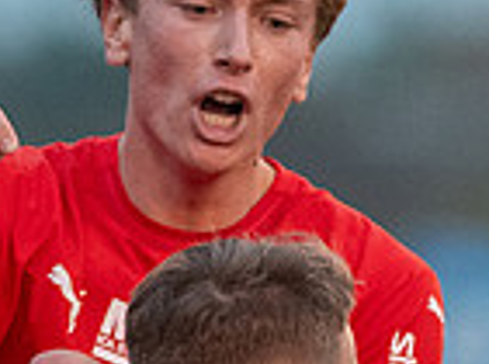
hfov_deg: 0.8
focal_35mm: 2381
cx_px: 309
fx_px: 33549
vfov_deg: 0.6
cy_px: 577
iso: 5000
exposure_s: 1/1000
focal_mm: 300
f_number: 3.2
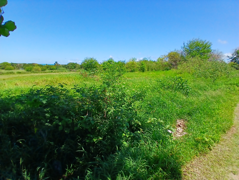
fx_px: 117
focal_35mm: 17
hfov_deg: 91.0
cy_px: 90
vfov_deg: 74.7
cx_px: 120
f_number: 2.2
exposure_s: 1/1033
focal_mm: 1.4
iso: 50
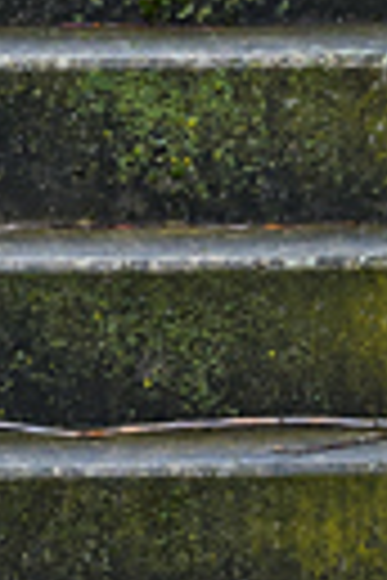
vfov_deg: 1.2
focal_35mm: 1741
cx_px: 92
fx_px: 28071
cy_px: 1254
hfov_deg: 0.8
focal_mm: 150
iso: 400
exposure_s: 1/80
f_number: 7.1
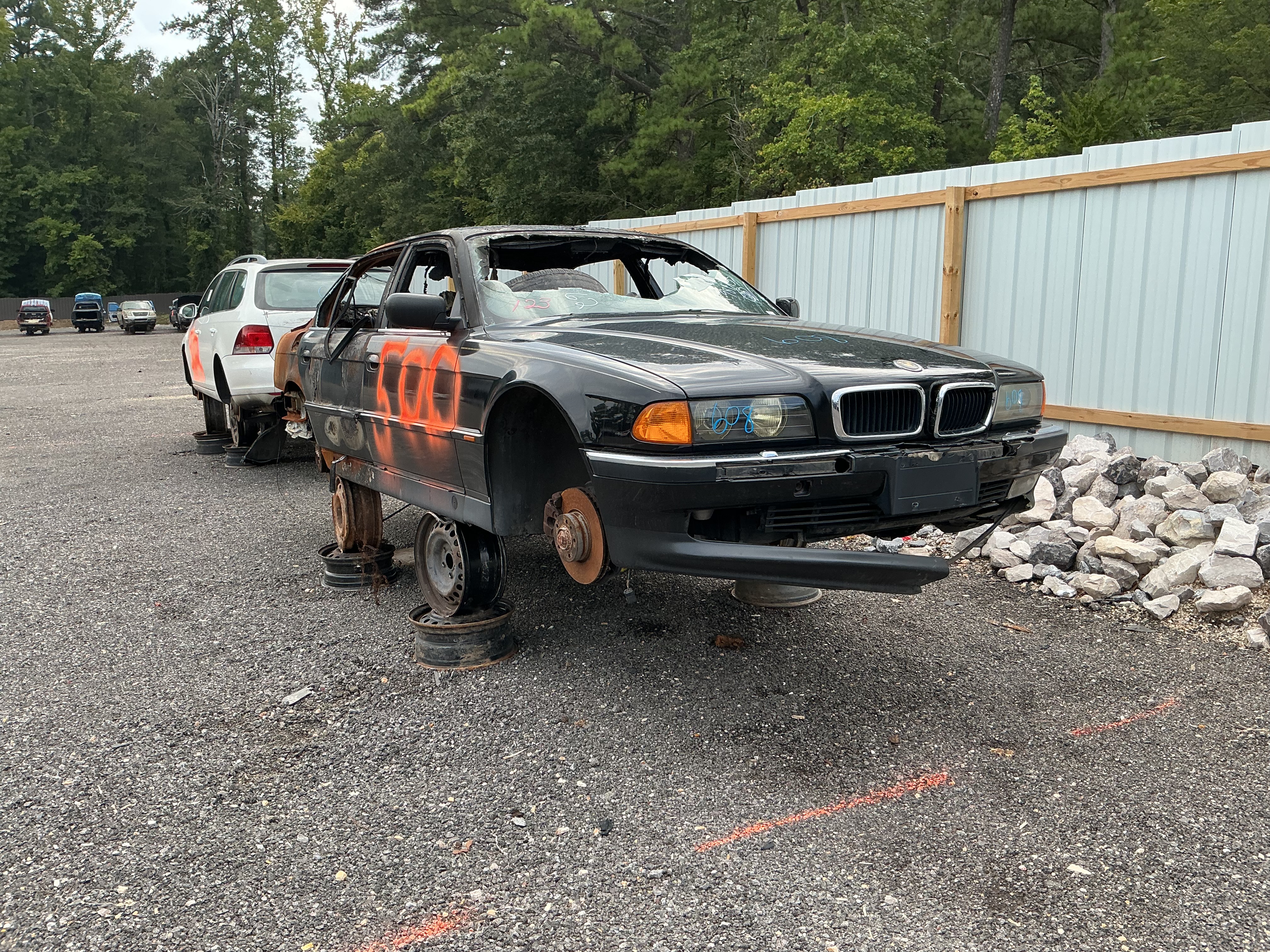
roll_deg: +0.1
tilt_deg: -9.0
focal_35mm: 29
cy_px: 476
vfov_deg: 48.2
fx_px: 1064
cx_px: 635
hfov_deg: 61.7
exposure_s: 1/442
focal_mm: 3
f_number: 1.8
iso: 25
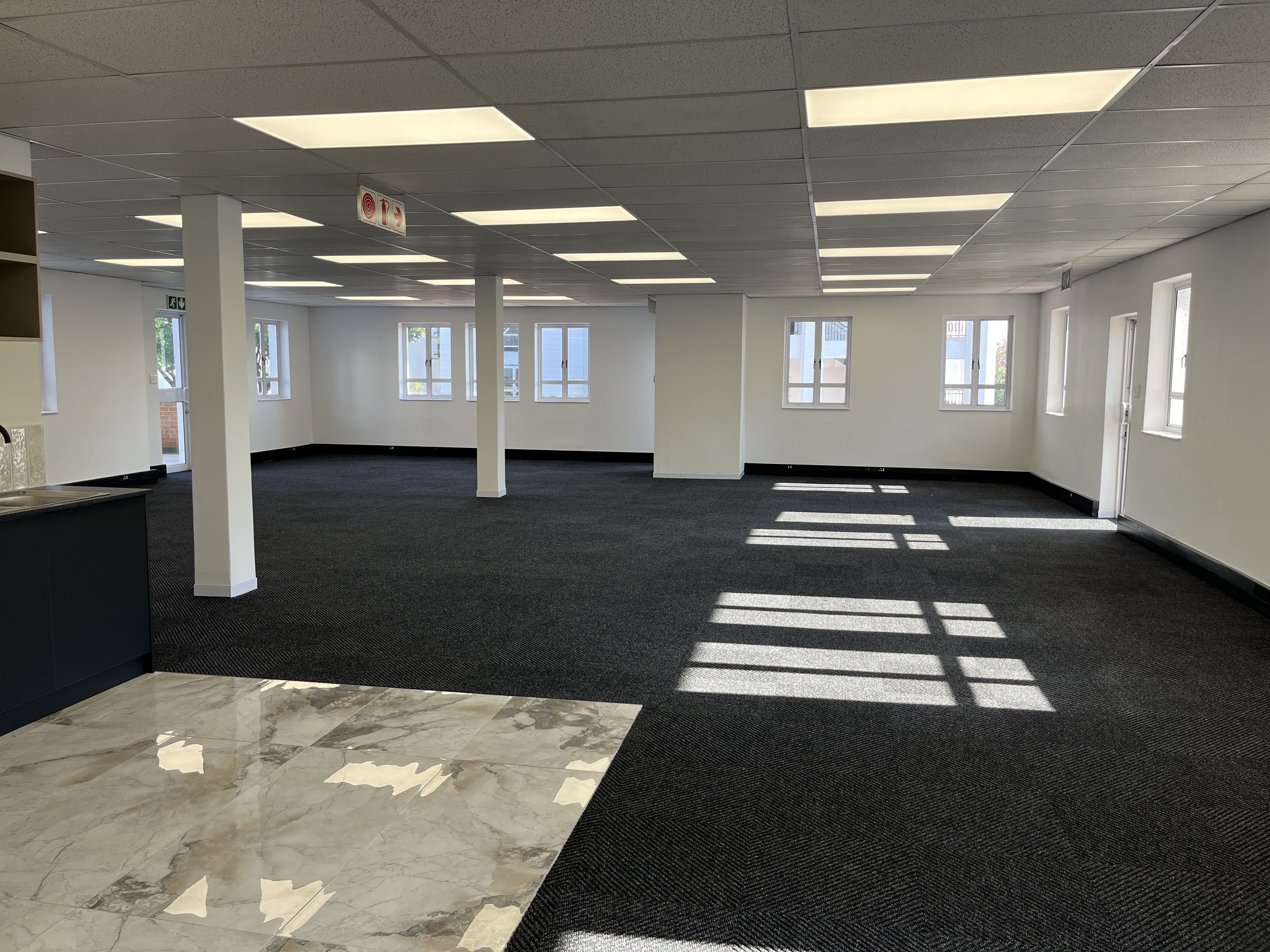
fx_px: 954
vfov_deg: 53.1
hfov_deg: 67.3
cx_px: 635
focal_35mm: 26
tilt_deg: -5.6
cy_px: 476
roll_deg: -1.0
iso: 40
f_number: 1.6
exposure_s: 1/180
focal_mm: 5.1
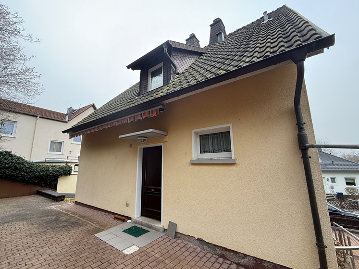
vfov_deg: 81.7
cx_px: 183
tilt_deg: +11.9
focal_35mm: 15
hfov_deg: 98.2
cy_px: 136
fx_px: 156
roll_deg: +1.0
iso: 125
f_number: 2.2
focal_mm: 2.22
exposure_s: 1/99
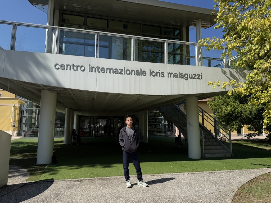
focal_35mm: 24
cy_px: 102
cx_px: 136
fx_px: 188
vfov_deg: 56.8
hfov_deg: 71.6
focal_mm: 6.76
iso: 80
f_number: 1.78
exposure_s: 1/4673
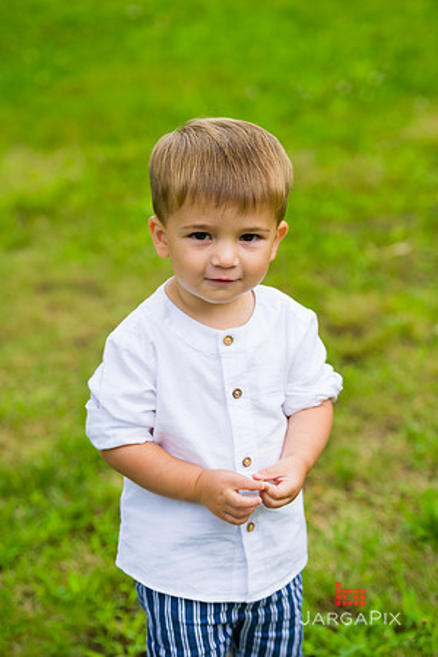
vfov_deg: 21.5
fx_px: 1734
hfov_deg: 14.4
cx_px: 219
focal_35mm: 95
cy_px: 328
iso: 200
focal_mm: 95
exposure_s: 1/500
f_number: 4
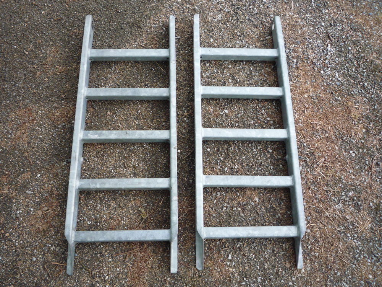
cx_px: 191
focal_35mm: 30
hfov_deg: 60.0
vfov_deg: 46.8
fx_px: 331
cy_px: 144
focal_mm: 5.2
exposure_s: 1/30
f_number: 3.3
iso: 200
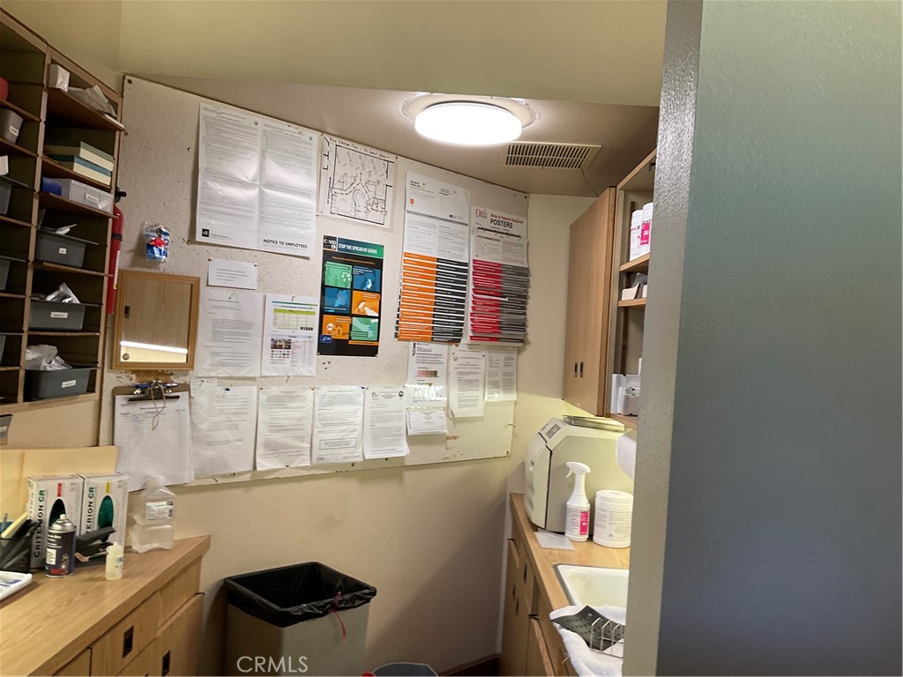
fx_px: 756
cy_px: 338
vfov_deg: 48.2
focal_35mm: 29
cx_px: 452
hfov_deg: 61.7
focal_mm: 3
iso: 50
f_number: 1.8
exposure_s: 1/50
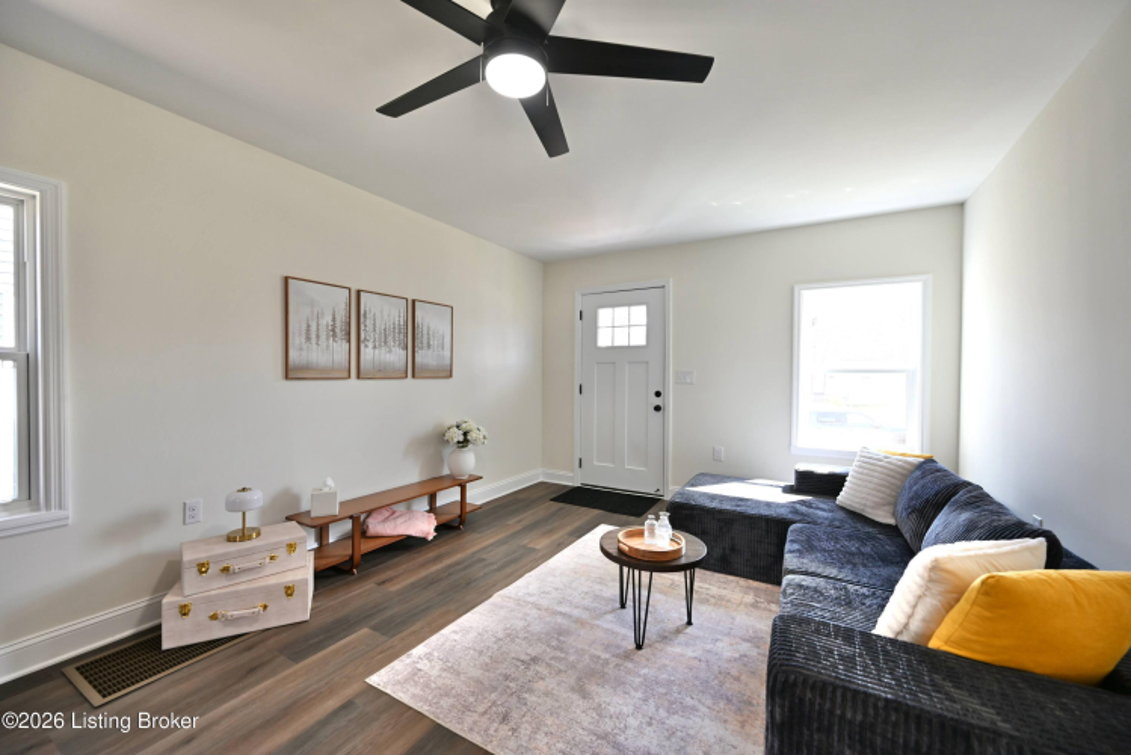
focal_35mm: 14
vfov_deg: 81.3
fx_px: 440
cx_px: 566
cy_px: 378
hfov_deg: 104.2
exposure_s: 1/25
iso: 250
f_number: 5.6
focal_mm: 14
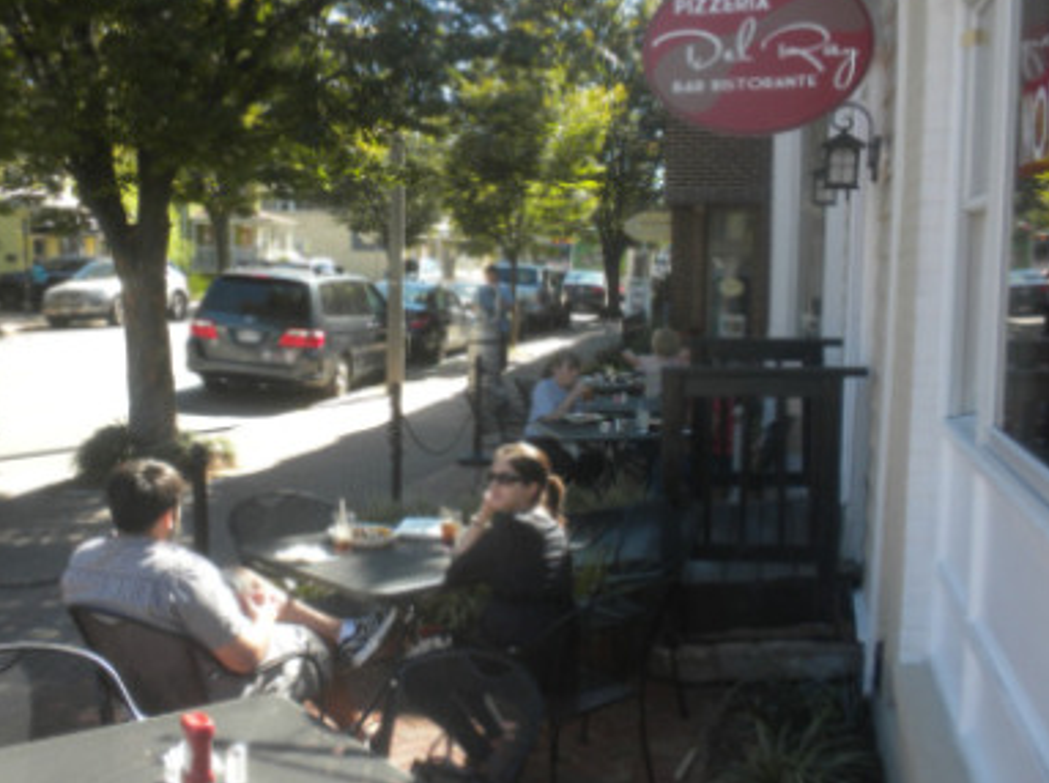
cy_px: 392
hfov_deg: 43.9
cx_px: 489
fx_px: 1301
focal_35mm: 43
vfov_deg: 33.5
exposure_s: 1/153
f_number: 3.5
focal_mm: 6.6
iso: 64
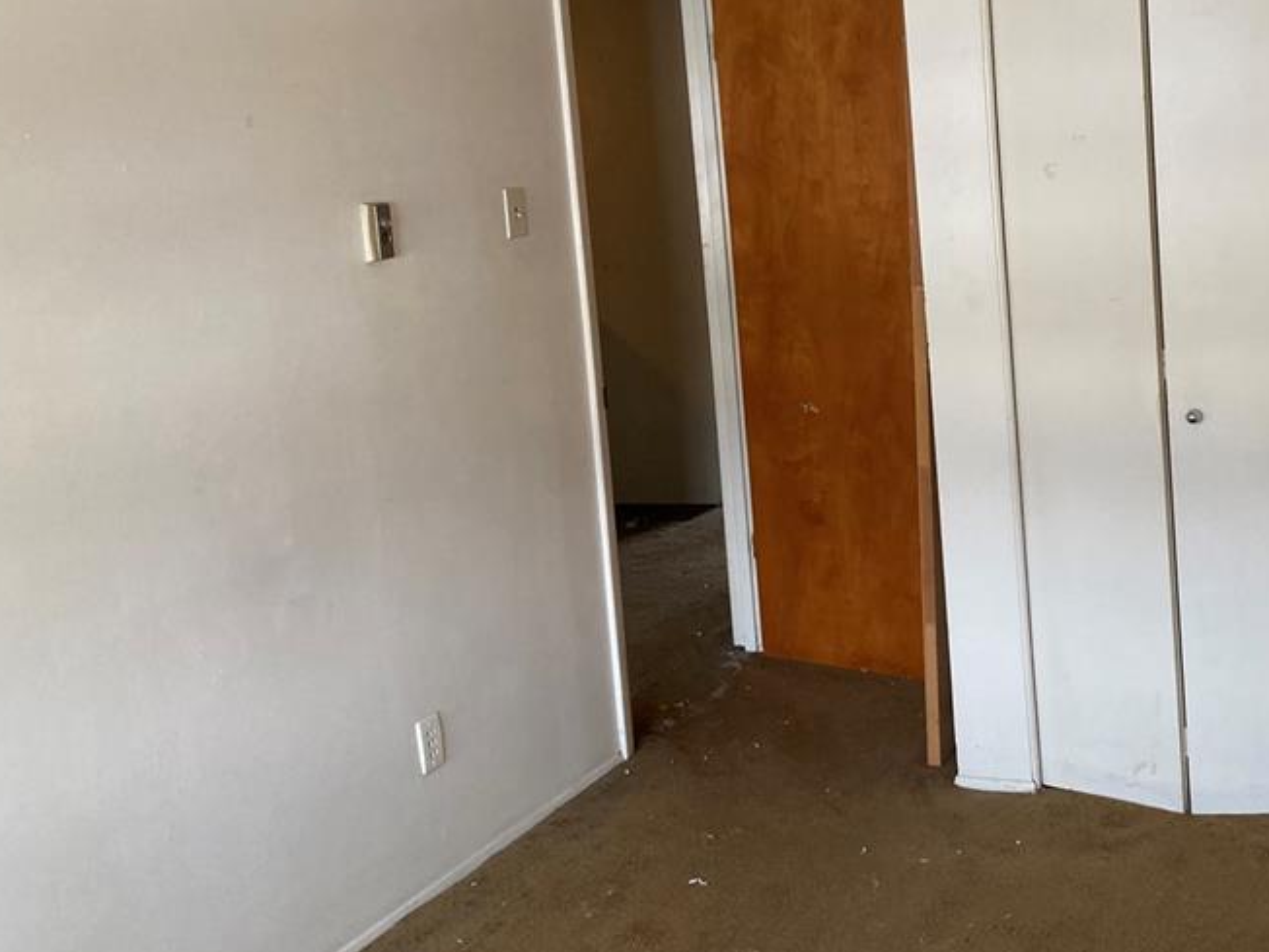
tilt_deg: -6.7
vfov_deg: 32.6
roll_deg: +3.8
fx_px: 1613
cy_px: 327
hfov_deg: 41.5
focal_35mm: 44
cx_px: 969
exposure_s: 1/74
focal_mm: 3.99
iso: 80
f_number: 1.8
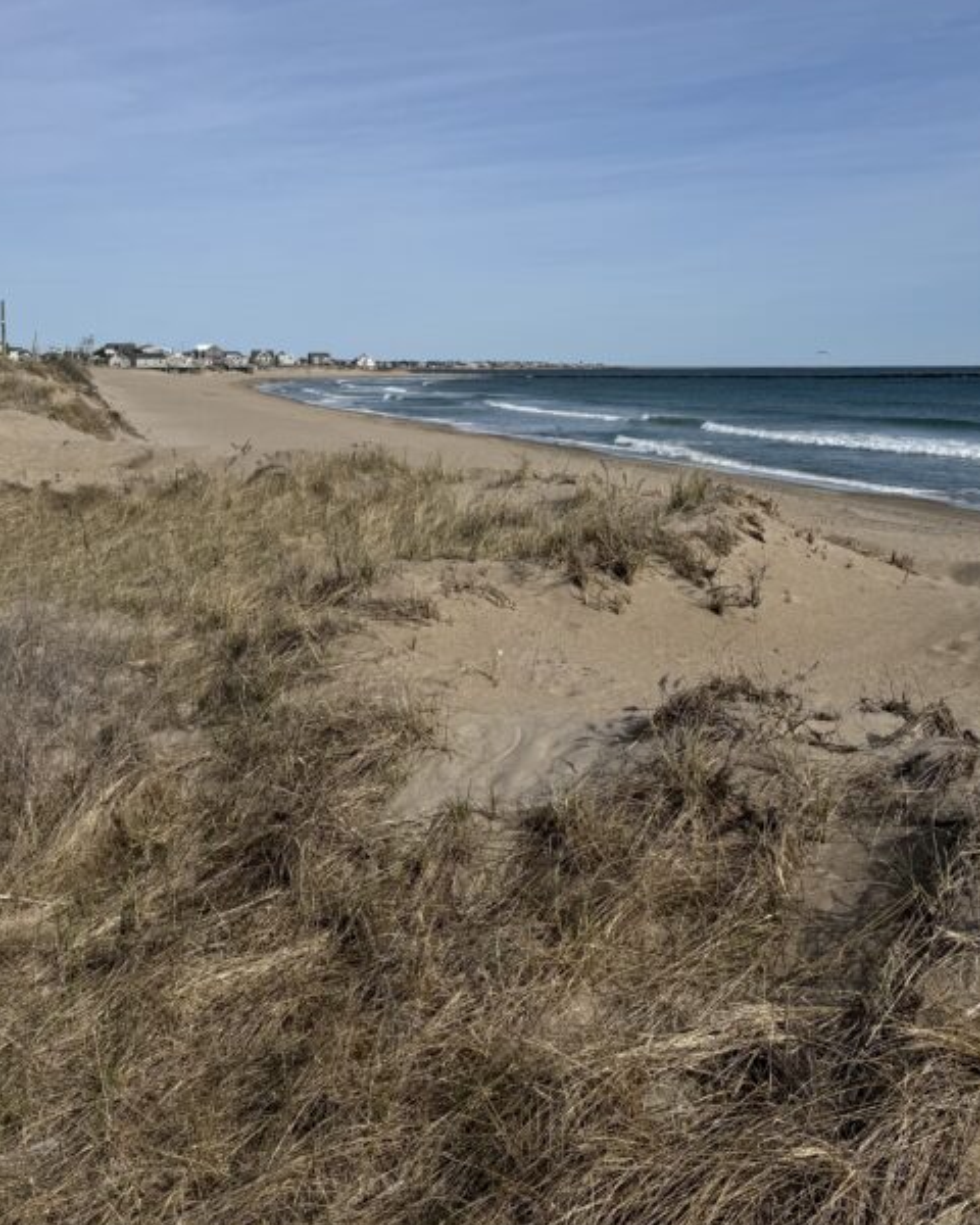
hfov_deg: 37.3
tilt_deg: -5.3
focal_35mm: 40
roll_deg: -0.3
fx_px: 1450
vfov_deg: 45.6
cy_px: 500
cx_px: 553
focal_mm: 6.76
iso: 80
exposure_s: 1/9009
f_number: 1.78
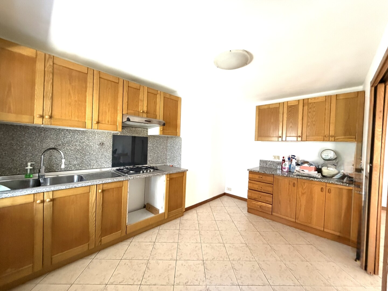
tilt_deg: +0.2
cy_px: 146
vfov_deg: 85.7
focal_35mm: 14
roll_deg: -2.5
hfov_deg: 102.1
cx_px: 194
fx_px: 157
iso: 500
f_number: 2.2
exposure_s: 1/60
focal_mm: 2.22
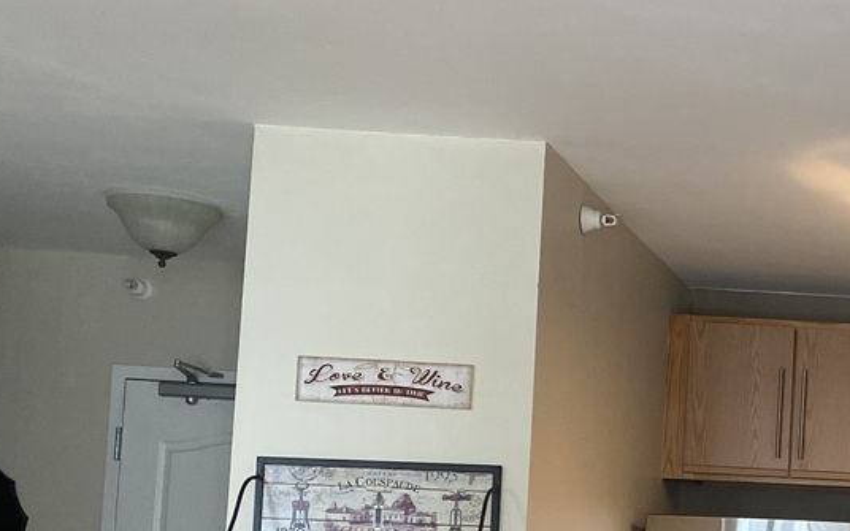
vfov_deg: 17.1
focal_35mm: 74
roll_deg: -3.3
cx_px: 1093
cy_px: 563
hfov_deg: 24.5
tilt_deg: +2.7
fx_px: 1714
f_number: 1.8
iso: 200
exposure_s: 1/60
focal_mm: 4.25
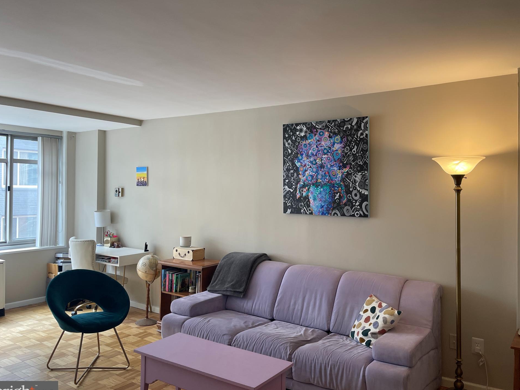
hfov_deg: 65.3
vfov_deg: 51.4
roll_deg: -1.5
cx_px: 270
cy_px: 193
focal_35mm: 27
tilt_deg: -0.1
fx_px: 406
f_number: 1.6
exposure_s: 1/120
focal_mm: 5.1
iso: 100
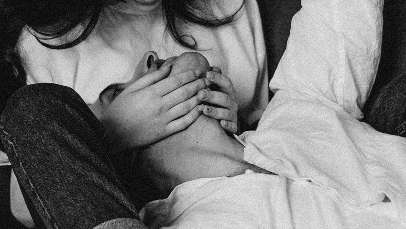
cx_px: 127
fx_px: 1012
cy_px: -19
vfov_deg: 12.7
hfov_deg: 22.6
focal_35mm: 94
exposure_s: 1/200
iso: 400
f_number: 2.8
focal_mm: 28
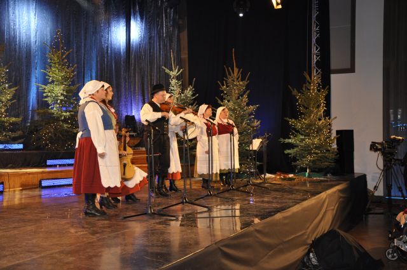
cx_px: 204
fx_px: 508
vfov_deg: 29.8
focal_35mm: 45
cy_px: 135
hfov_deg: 43.7
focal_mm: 30
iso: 640
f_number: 4.2
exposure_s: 1/60
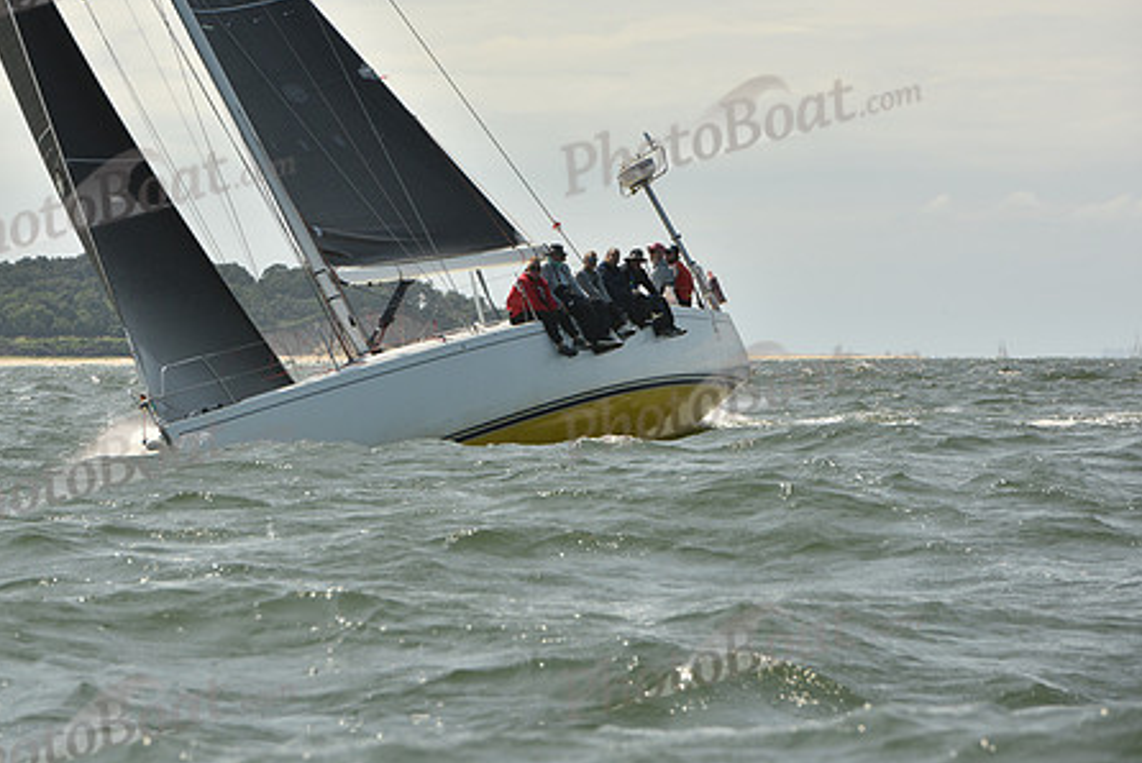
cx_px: 430
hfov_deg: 7.9
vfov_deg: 5.3
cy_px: 298
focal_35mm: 260
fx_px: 8253
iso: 250
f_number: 10
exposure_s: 1/800
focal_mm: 200
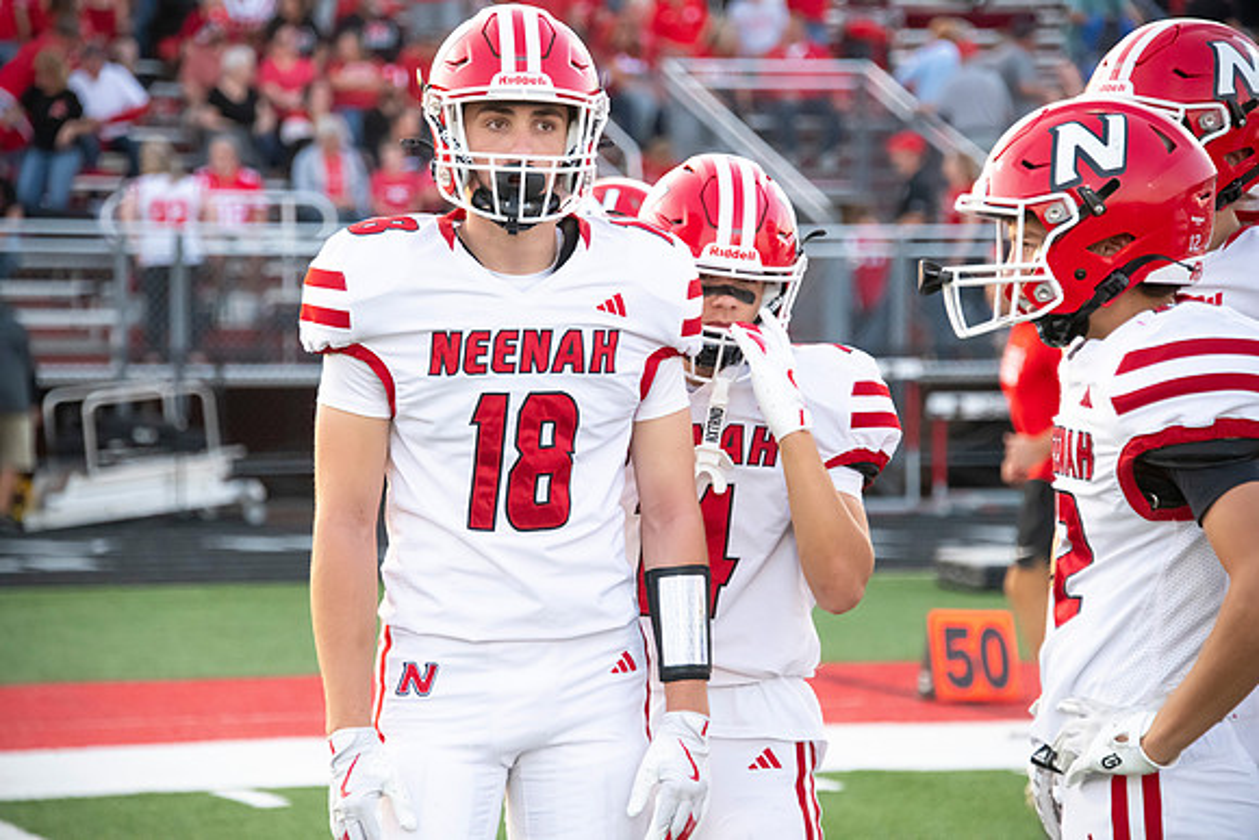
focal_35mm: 180
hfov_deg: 11.4
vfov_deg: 7.6
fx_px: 6296
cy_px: 420
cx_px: 630
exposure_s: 1/1000
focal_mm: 180
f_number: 5.6
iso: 4000
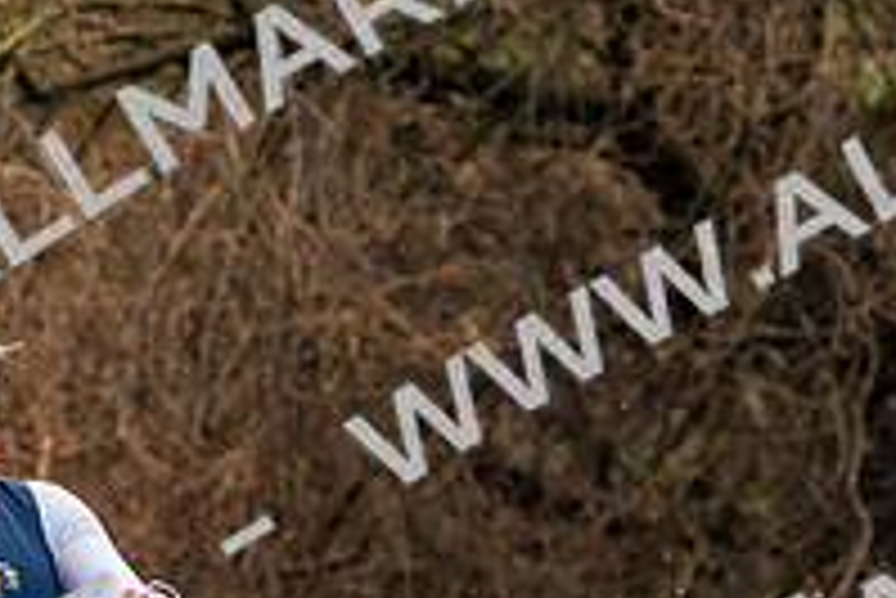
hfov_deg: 1.9
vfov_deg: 1.3
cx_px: 18
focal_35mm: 1081
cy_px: 560
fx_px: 26924
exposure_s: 1/2000
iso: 2500
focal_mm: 371
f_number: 6.3
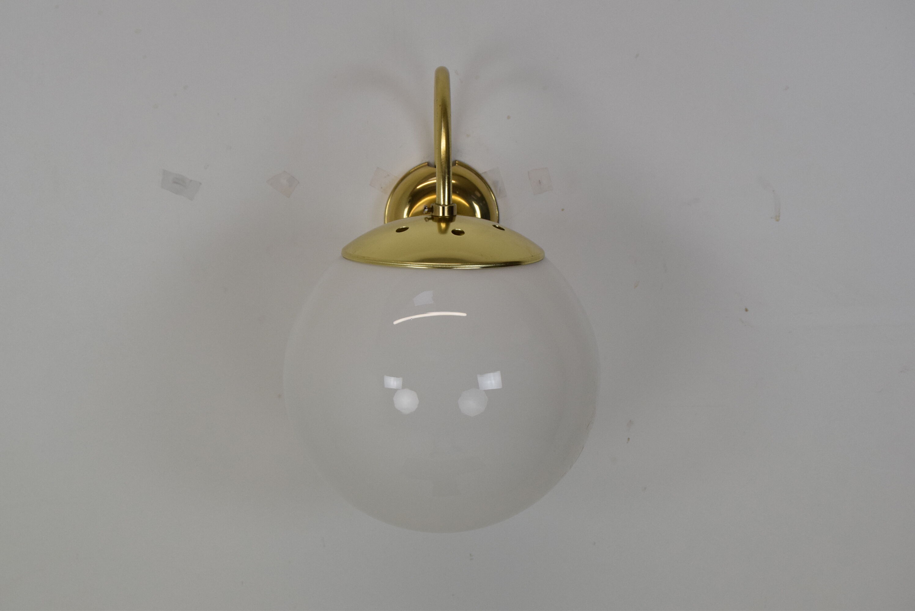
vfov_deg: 19.0
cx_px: 458
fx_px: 1831
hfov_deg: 28.1
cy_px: 306
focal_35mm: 72
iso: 1600
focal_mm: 48
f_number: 9
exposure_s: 1/320
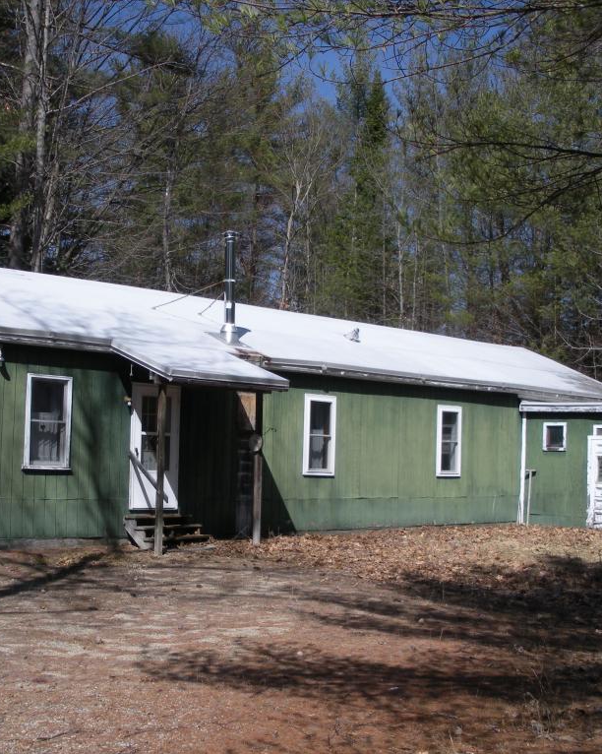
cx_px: 257
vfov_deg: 39.6
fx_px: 1048
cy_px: 377
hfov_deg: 32.0
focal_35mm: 47
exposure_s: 1/805
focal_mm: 6.3
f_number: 3.5
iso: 64
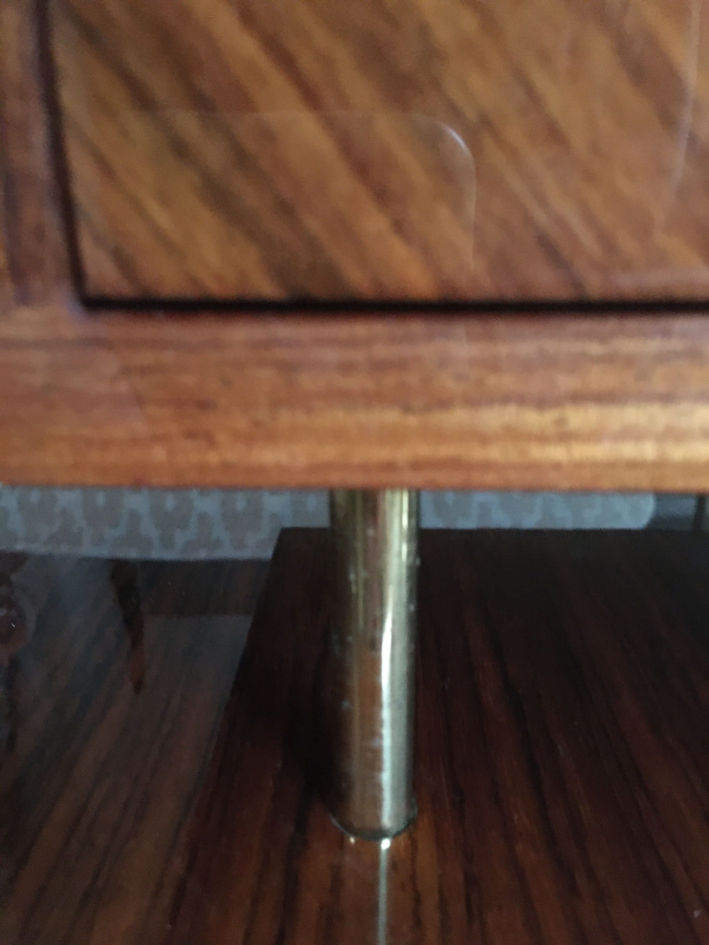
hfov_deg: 48.2
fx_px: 792
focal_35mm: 29
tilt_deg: -18.1
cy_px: 472
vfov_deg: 61.7
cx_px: 354
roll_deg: -0.1
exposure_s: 1/17
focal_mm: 4.15
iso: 640
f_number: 2.2
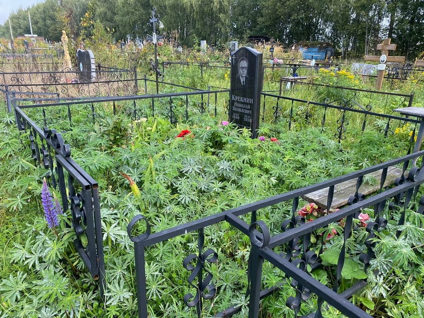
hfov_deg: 67.3
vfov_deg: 53.1
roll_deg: -1.3
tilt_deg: -17.8
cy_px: 159
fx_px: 318
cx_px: 212
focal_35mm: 26
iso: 32
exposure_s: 1/414
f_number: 1.8
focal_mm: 4.25
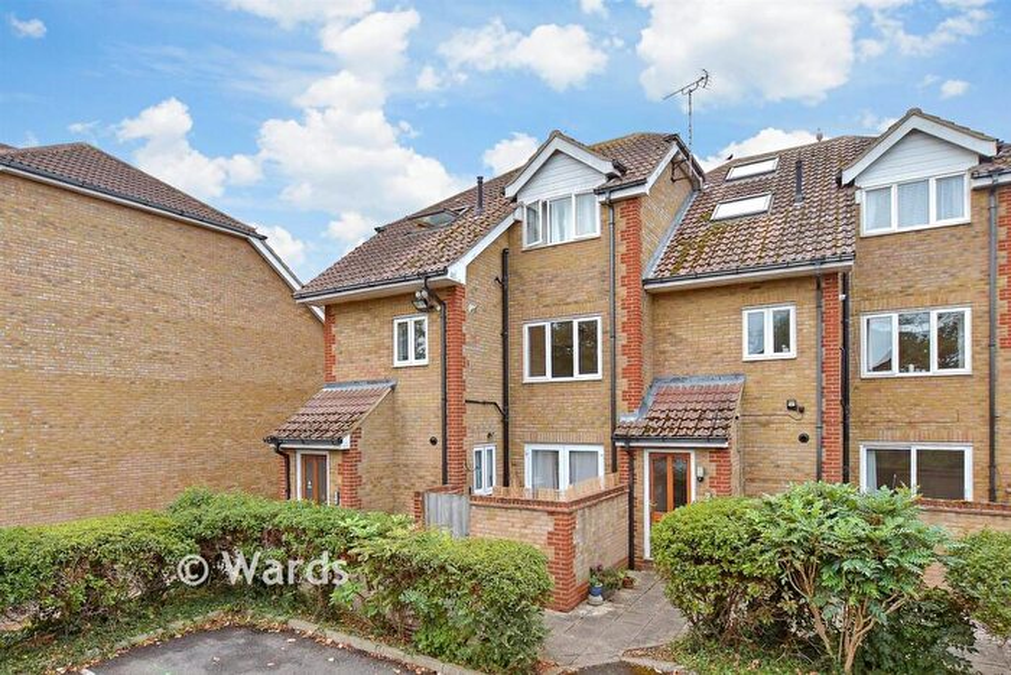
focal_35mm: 15
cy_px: 338
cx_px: 506
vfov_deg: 77.4
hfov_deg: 100.4
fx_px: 421
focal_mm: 10
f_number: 4
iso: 400
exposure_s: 1/2000
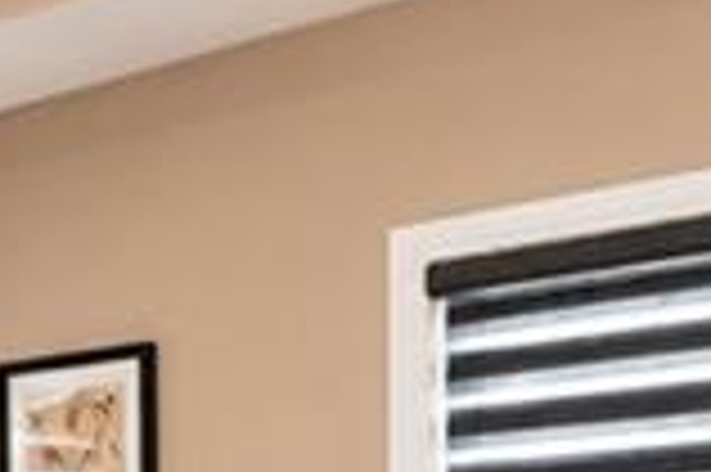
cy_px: 688
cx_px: -702
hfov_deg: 15.7
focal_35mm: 104
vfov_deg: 12.5
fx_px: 2052
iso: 64
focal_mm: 16
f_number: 4
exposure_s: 1/30
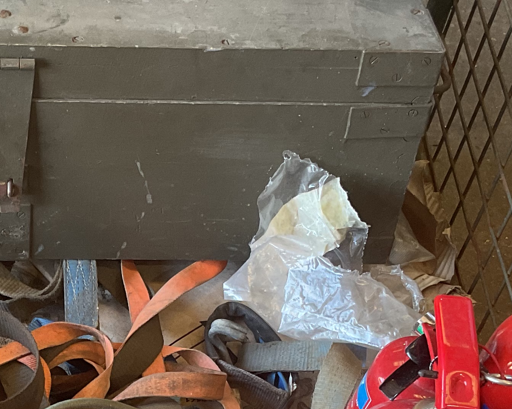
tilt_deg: -55.8
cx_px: 79
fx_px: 1288
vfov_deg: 17.7
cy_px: 381
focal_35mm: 85
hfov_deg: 22.1
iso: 80
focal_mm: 3
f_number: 1.8
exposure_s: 1/60
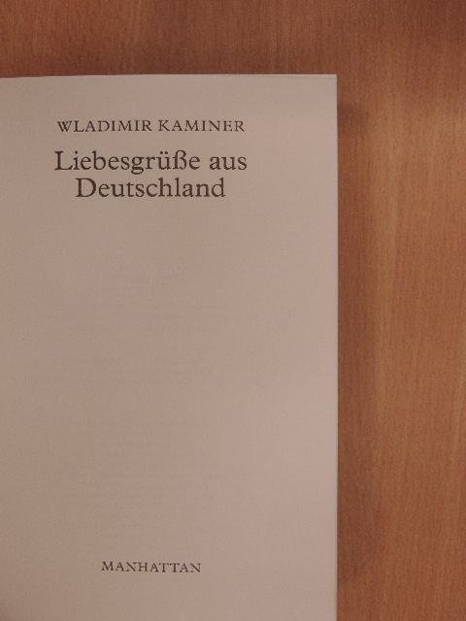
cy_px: 310
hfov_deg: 26.6
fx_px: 987
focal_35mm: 55
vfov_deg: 34.9
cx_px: 233
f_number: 3.7
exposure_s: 1/40
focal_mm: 9.8
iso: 400
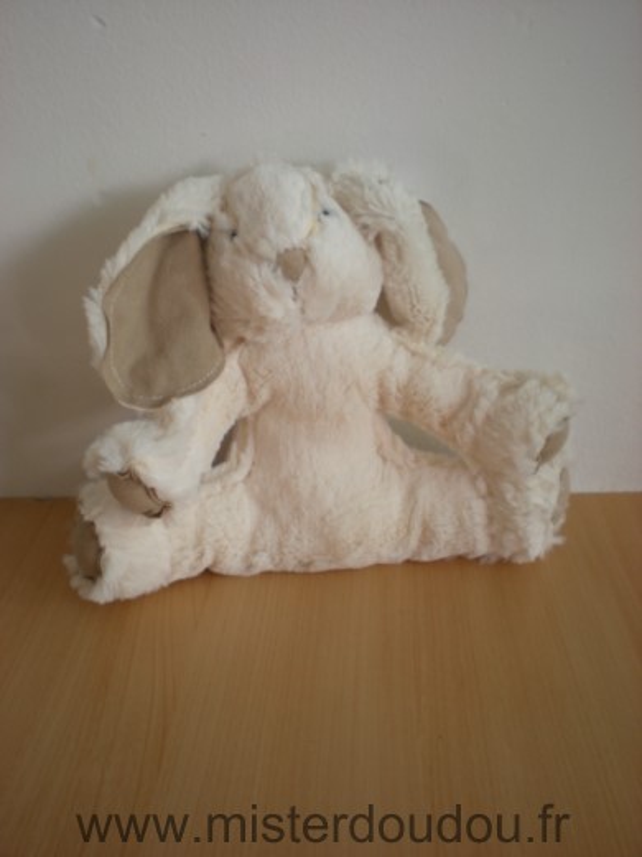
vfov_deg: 49.0
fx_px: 940
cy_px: 428
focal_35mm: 38
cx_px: 321
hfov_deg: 37.7
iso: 76
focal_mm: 6.3
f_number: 3.1
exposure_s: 1/58
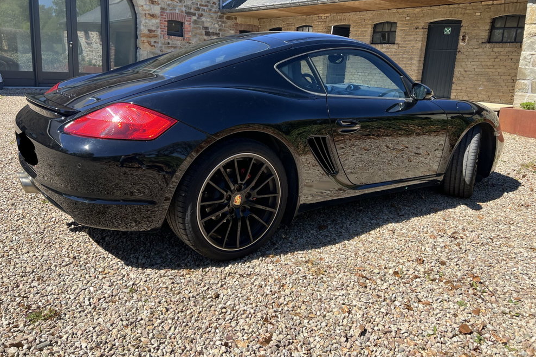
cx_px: 265
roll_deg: -2.9
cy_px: 150
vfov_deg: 46.2
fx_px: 417
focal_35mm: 28
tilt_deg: -12.1
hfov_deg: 65.5
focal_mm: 5.7
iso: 50
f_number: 1.5
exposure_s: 1/1698
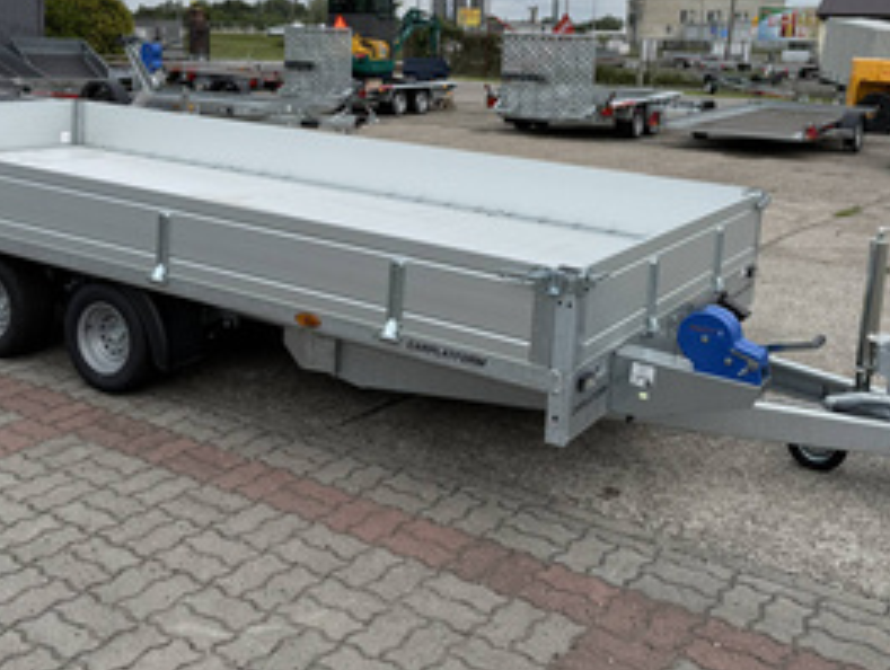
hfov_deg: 45.7
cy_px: 179
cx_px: 406
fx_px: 1056
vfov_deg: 34.6
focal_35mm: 41
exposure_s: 1/5714
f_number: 1.78
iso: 80
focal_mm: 6.76
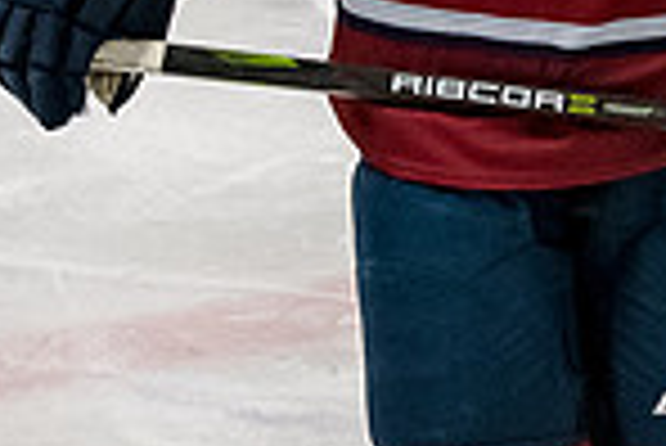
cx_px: 574
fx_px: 11111
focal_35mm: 600
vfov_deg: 2.3
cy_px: -230
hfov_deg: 3.4
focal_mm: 70
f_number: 4
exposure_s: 1/800
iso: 3200
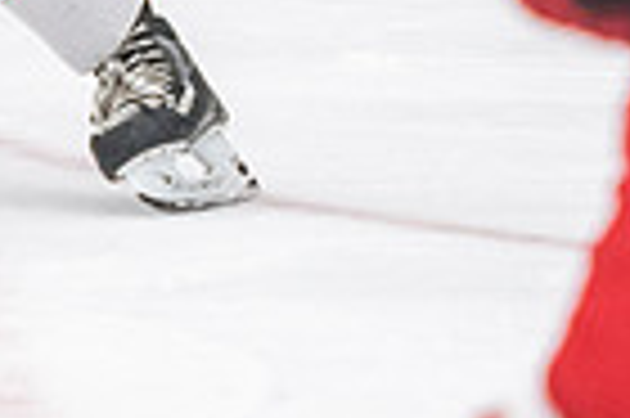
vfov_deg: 1.6
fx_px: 15277
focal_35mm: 874
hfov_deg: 2.4
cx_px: -109
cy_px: -185
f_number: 3.2
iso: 2800
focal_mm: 150
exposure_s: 1/640
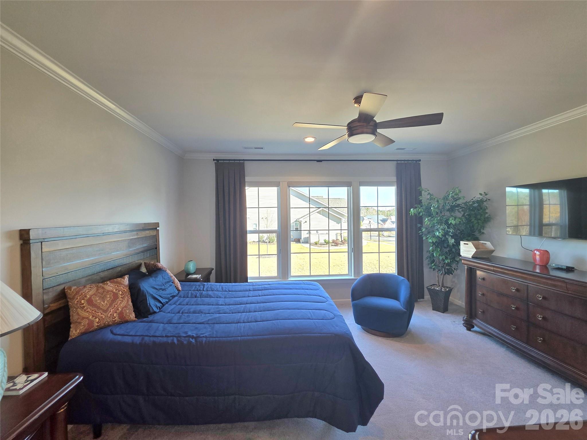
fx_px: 220
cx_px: 294
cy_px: 220
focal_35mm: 13
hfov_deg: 106.2
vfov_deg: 89.9
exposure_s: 1/120
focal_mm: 2.2
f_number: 1.9
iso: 100
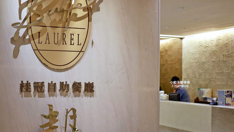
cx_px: 111
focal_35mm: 63
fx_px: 391
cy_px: 61
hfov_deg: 33.3
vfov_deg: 19.1
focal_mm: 25
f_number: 1.8
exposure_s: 1/60
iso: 400
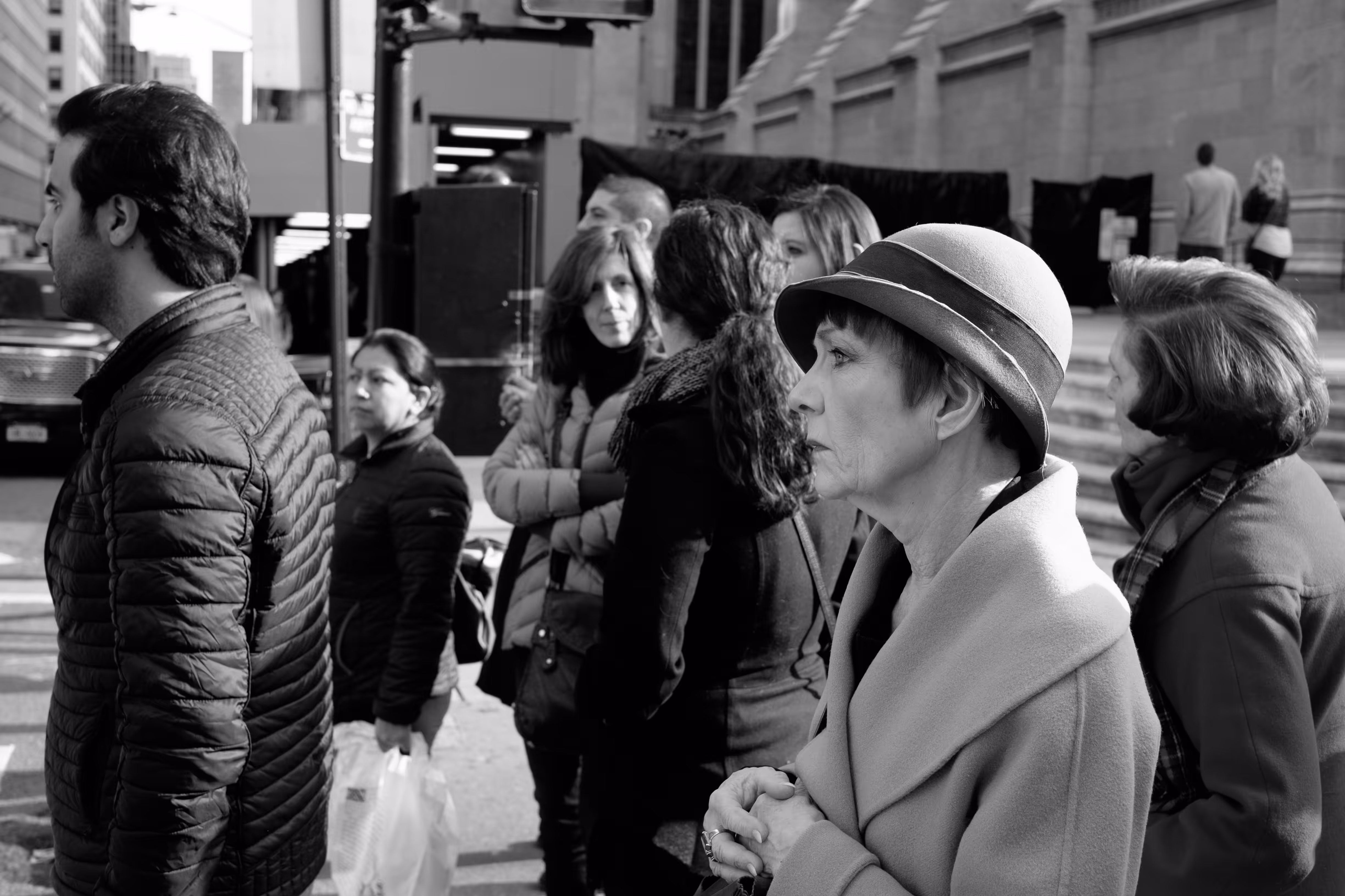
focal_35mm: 41
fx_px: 1532
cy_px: 448
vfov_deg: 32.6
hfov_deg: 47.4
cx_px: 672
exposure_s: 1/150
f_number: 5
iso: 400
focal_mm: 27
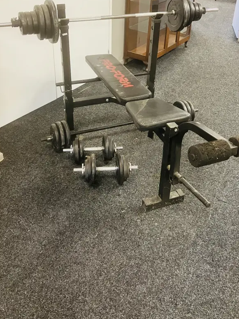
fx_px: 341
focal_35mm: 37
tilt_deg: -28.5
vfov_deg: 49.5
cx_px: 135
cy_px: 113
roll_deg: -2.7
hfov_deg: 38.6
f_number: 1.8
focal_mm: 3.99
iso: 320
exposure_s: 1/50
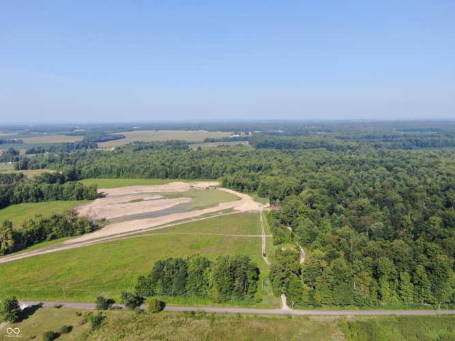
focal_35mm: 24
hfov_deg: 71.6
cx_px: 228
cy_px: 170
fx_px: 315
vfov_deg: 56.8
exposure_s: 1/1000
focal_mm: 4.39
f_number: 2.8
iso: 110
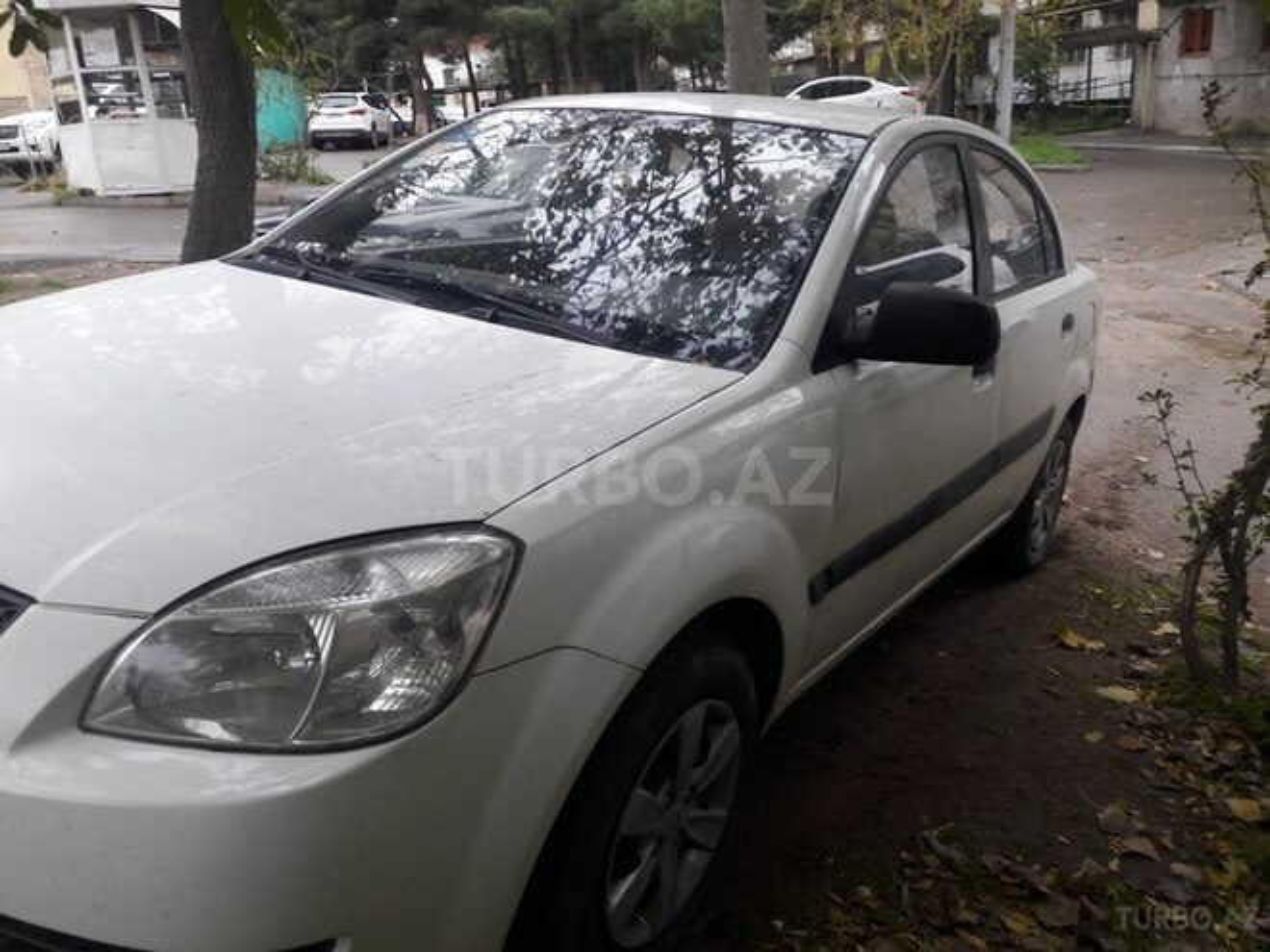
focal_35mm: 28
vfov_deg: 49.7
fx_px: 1027
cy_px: 476
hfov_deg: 63.4
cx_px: 635
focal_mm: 3.7
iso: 50
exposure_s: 1/100
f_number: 1.9
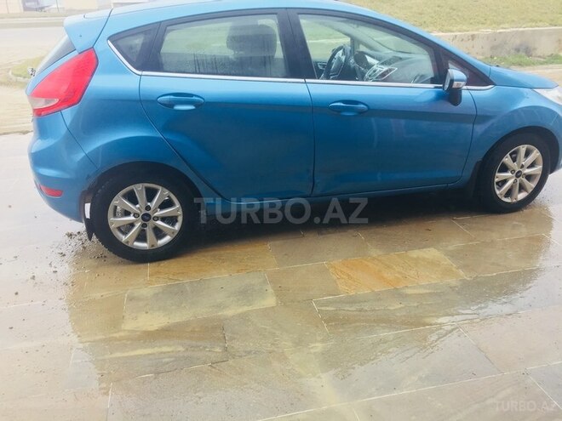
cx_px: 281
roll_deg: +2.2
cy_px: 210
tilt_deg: -24.2
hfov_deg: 61.7
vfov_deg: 48.2
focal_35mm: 29
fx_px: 471
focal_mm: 4.15
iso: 40
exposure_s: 1/50
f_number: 2.2
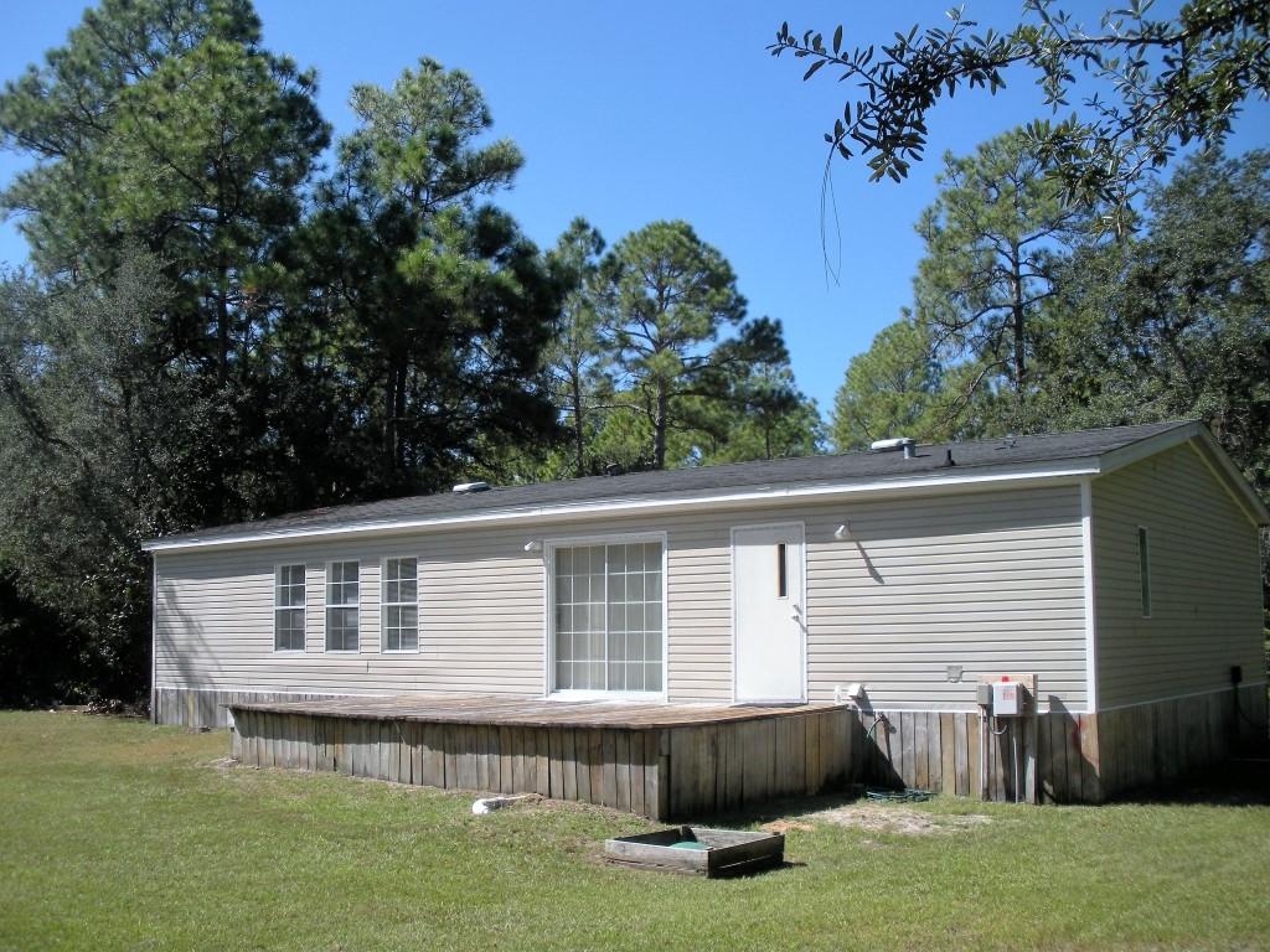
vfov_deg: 39.7
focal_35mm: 36
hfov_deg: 51.4
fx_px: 1321
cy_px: 476
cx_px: 635
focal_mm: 6.3
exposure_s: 1/530
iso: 64
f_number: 3.5
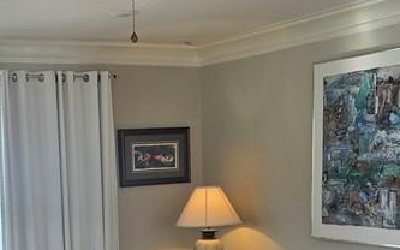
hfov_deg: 27.4
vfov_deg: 16.8
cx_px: 138
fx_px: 817
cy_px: 273
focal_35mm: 75
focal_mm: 5.4
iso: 32
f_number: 1.8
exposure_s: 1/120
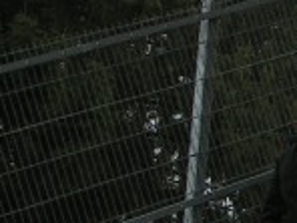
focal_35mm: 206
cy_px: 82
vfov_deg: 7.2
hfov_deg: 9.5
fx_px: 1767
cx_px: 375
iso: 50
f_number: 5.6
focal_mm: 5.8
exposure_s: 1/320
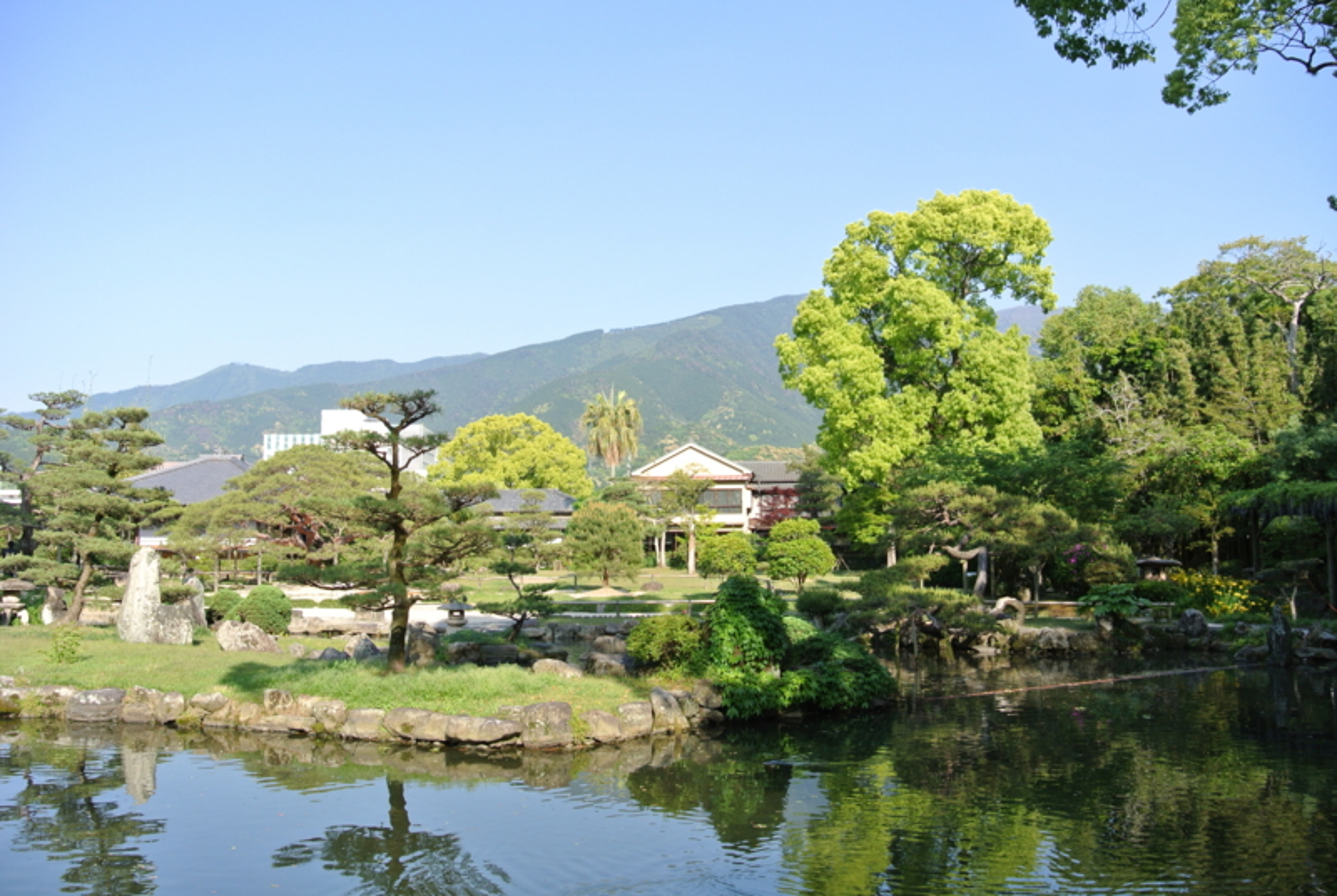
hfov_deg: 63.6
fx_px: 1079
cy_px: 448
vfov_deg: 45.1
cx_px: 668
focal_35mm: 29
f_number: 4.5
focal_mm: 11
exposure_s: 1/320
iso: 110
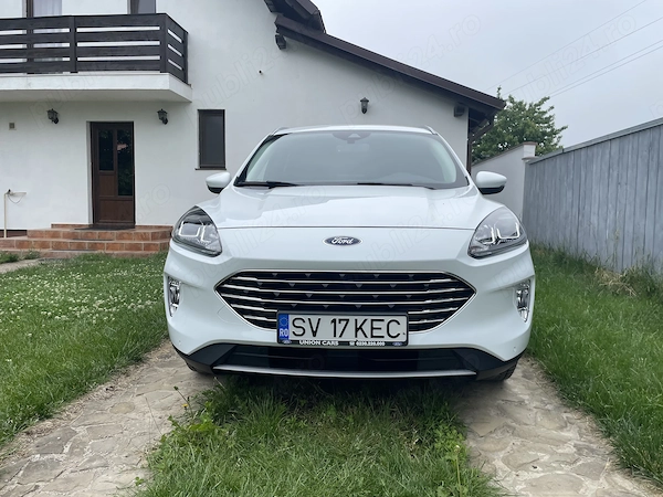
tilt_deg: -5.7
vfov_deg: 53.1
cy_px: 248
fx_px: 498
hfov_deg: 67.3
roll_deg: -1.0
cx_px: 332
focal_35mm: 26
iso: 32
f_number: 1.6
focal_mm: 4.2
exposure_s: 1/1276
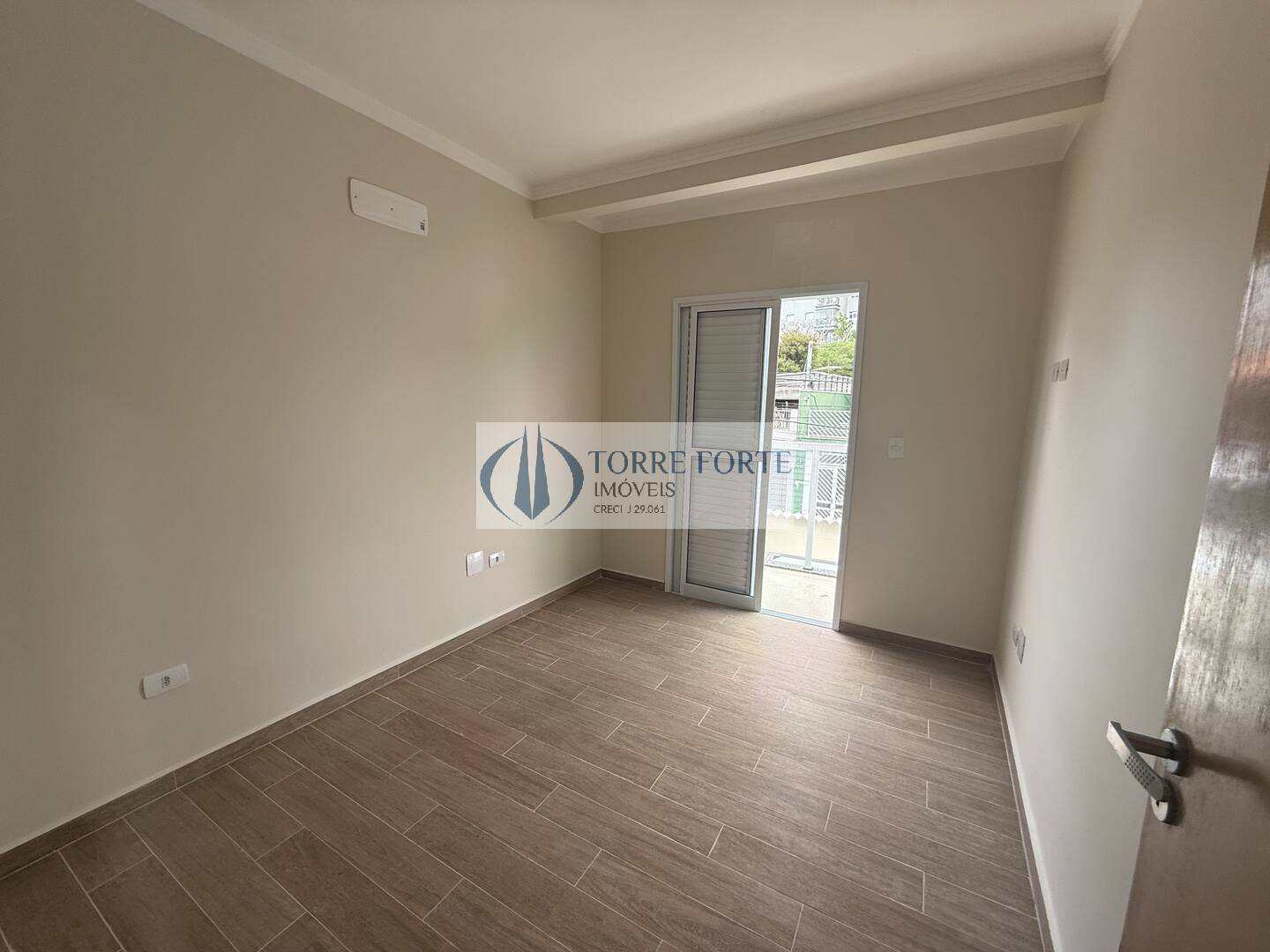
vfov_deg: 85.7
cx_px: 635
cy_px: 476
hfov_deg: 102.1
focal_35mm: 14
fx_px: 514
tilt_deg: -8.7
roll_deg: -1.2
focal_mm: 2.22
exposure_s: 1/102
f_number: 2.2
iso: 64
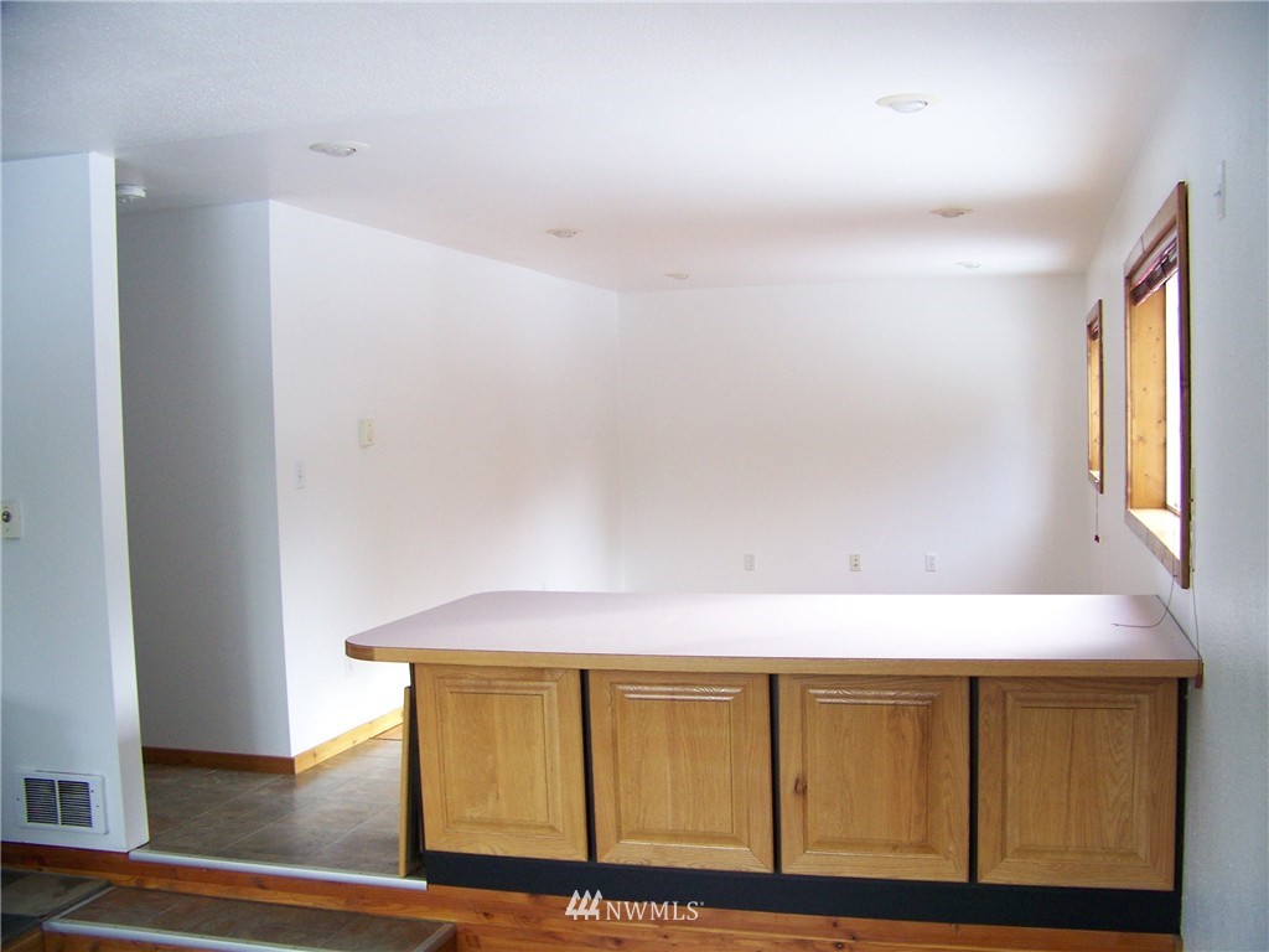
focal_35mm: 36
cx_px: 634
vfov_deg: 39.7
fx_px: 1320
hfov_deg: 51.4
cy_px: 476
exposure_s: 1/30
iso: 125
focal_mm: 5.85
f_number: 2.8
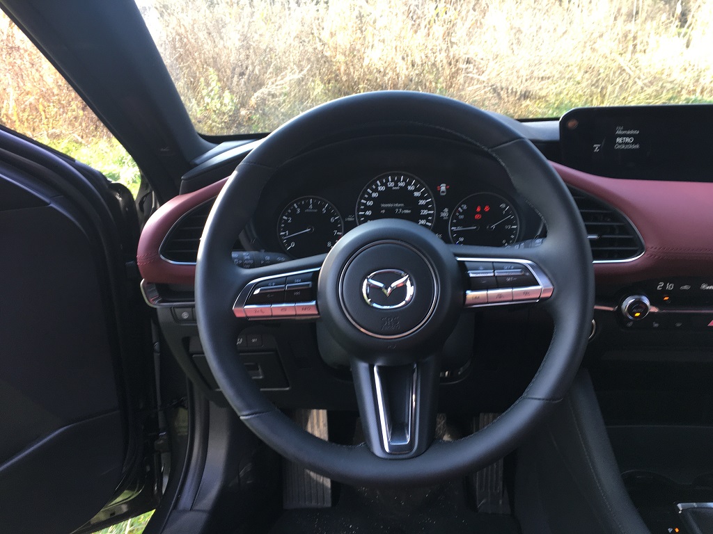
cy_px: 267
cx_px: 356
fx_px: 597
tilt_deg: -23.0
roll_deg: +0.3
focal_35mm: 29
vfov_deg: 48.2
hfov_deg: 61.7
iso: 32
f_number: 2.2
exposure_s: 1/50
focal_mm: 4.15
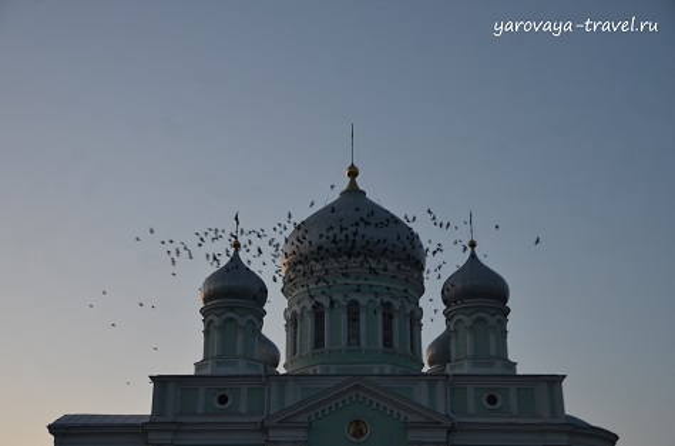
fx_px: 981
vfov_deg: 25.6
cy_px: 223
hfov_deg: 38.0
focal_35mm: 52
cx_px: 338
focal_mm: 35
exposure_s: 1/60
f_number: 4.2
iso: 640
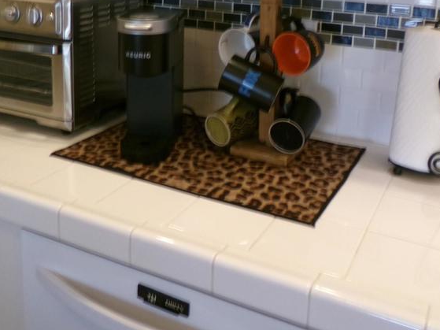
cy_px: 54
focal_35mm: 44
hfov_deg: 42.9
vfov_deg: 31.8
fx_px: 559
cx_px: 238
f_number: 3.7
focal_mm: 4.3
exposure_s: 1/25
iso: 200
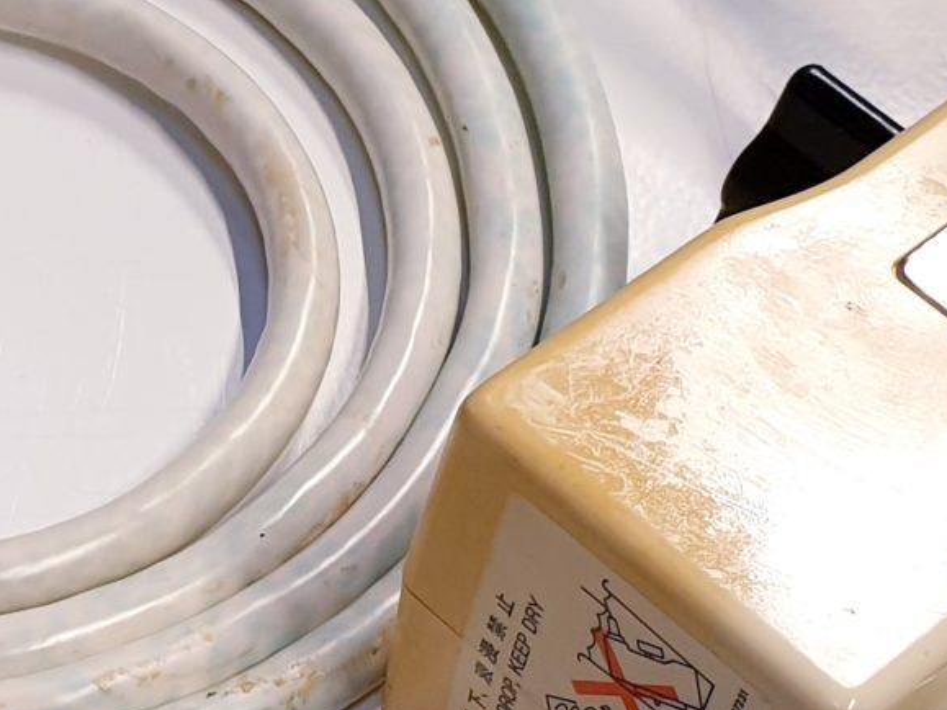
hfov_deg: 16.6
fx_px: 3145
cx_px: -82
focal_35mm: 115
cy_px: 705
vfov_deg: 12.7
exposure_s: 1/50
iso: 80
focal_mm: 4.3
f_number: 2.4
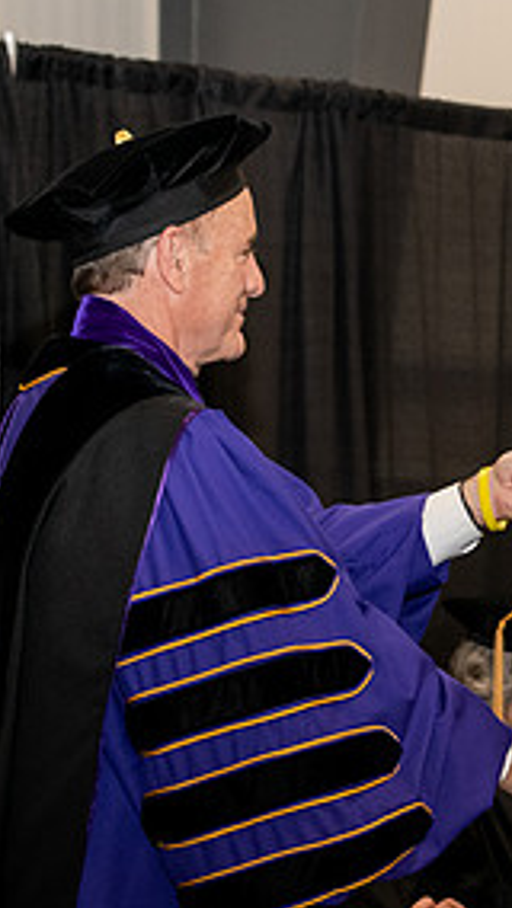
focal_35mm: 150
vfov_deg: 14.3
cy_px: 452
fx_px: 3616
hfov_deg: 8.0
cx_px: 637
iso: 2500
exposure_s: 1/200
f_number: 5.6
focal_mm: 70
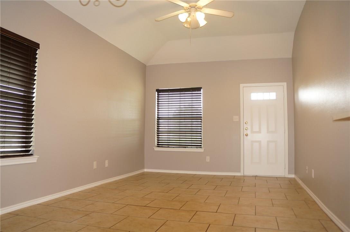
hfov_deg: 67.5
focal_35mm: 27
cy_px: 116
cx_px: 175
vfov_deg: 47.8
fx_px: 262
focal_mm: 18
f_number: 4
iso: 250
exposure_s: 1/60
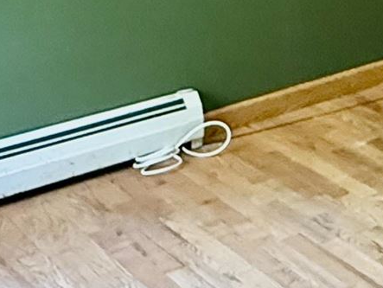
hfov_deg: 17.6
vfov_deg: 14.2
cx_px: 617
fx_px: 1074
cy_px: -155
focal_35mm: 97
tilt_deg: -8.2
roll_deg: -1.2
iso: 800
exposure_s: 1/60
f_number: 2.2
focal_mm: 2.22
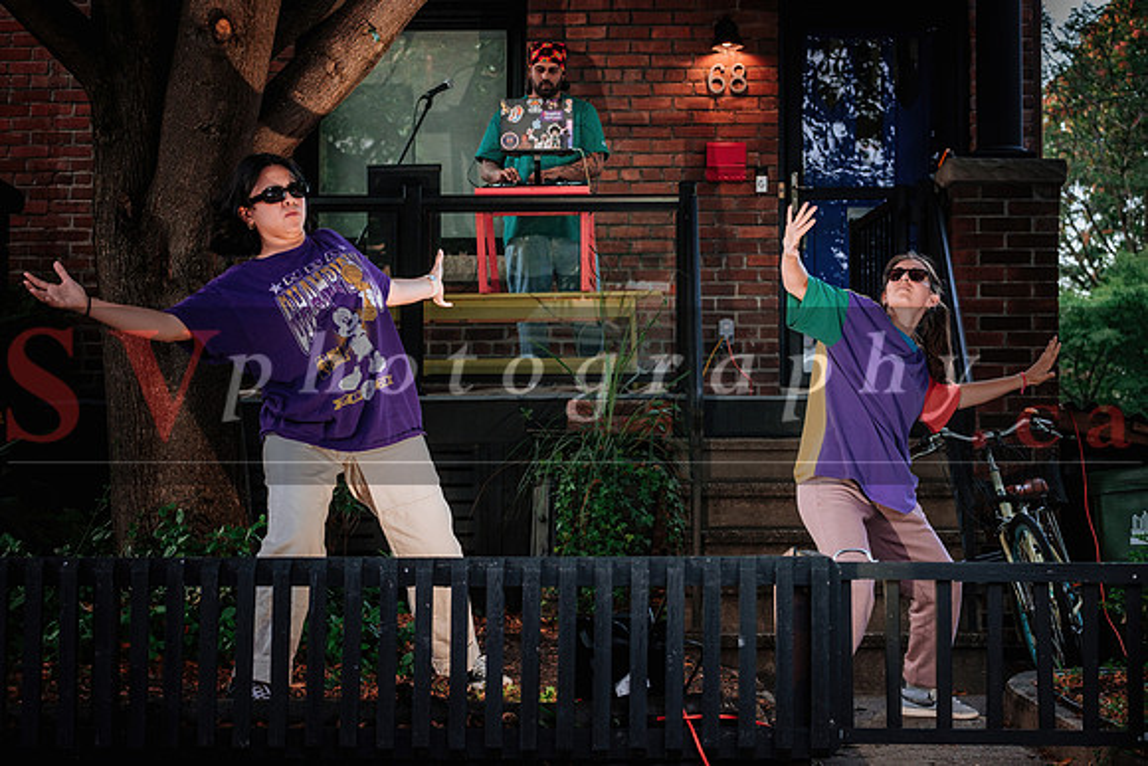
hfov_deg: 27.0
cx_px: 574
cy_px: 383
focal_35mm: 75
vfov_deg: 18.2
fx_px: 2392
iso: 400
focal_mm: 50
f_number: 2.8
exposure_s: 1/200
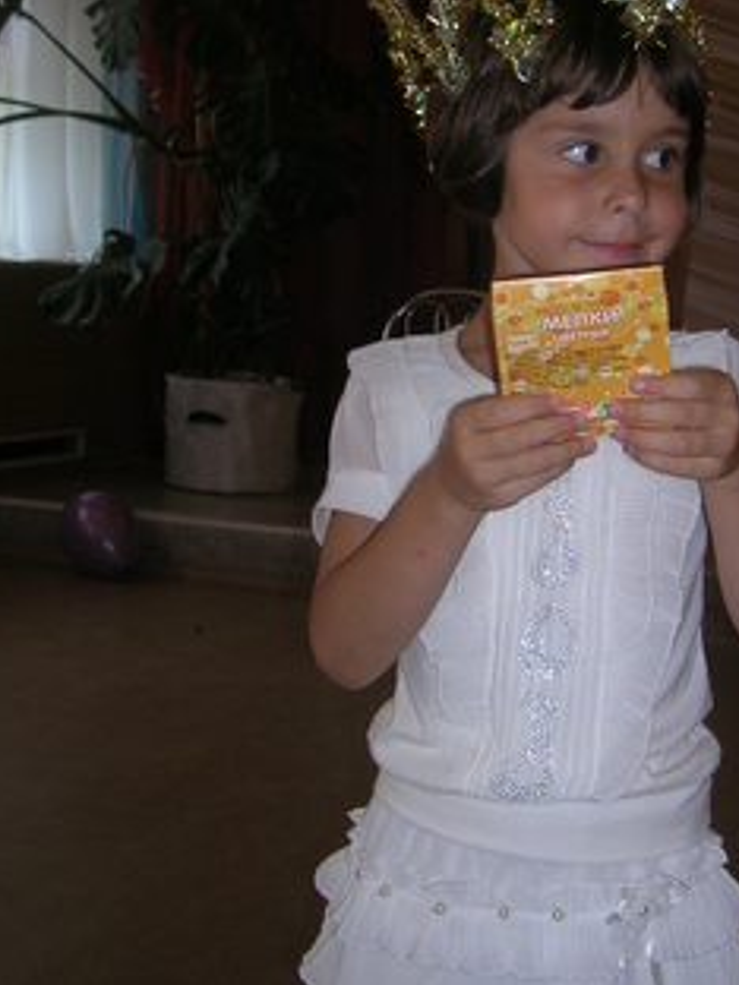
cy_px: 303
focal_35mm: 60
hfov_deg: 24.3
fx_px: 1708
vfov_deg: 31.8
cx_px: 513
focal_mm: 5.7
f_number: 2.9
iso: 50
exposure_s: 1/60.1
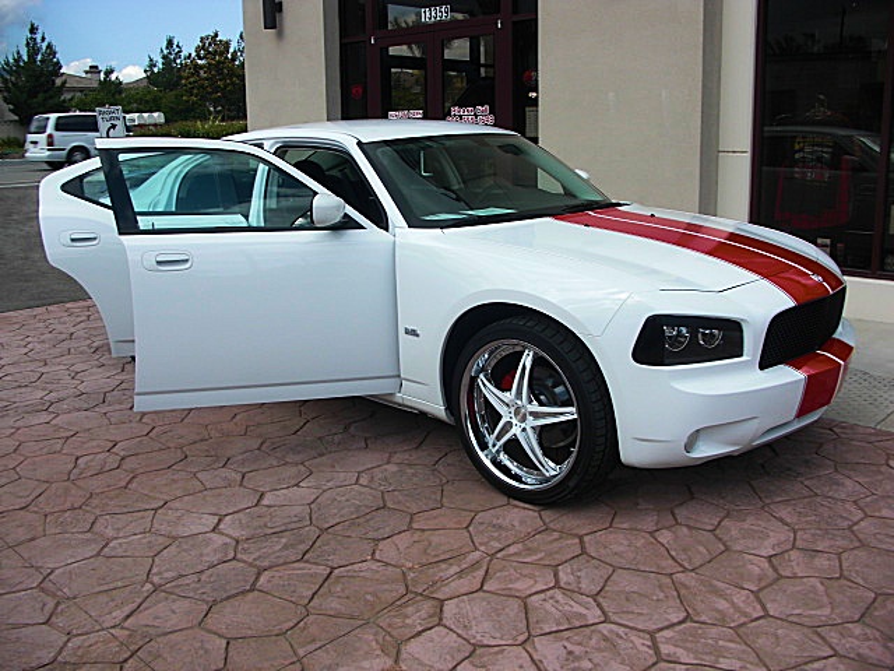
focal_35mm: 36
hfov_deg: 51.4
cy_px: 336
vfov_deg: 39.7
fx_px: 930
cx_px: 447
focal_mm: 6.3
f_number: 7.9
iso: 50
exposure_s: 1/125
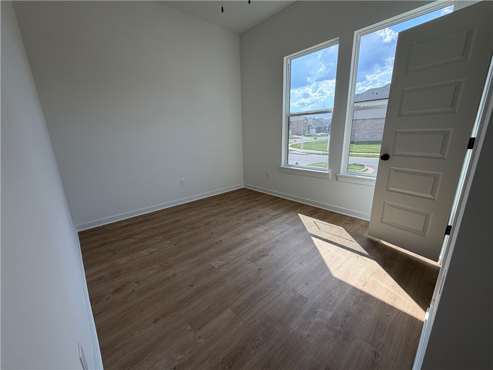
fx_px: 199
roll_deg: +2.5
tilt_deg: -14.3
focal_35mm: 14
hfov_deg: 102.1
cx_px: 246
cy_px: 185
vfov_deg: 85.7
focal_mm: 2.22
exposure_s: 1/386
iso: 50
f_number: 2.2
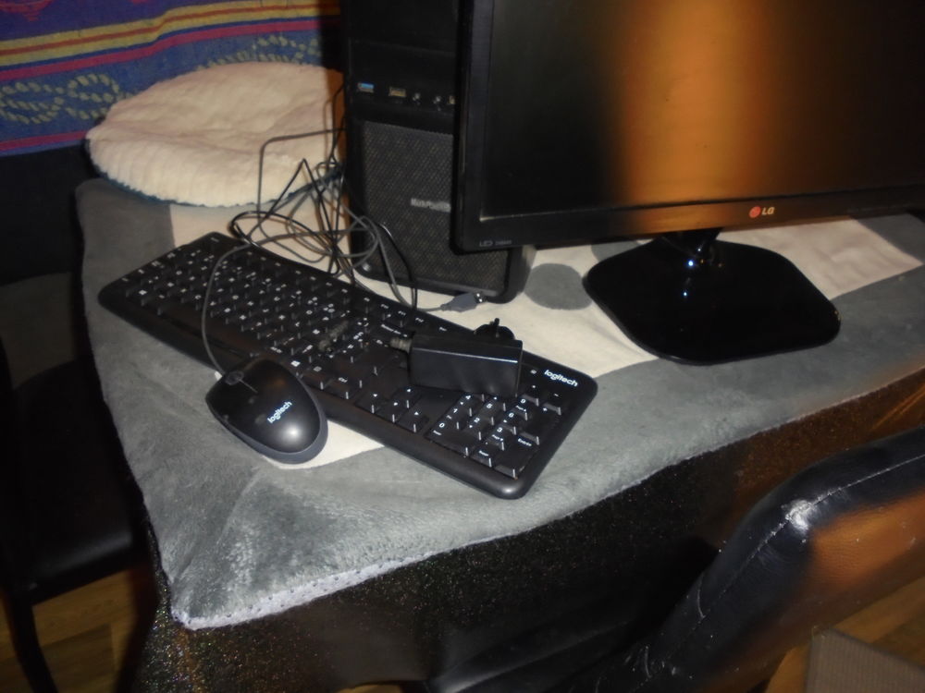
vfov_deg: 53.1
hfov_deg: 67.3
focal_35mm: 26
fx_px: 695
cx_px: 462
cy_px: 346
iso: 320
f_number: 3.5
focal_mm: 4.6
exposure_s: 1/30
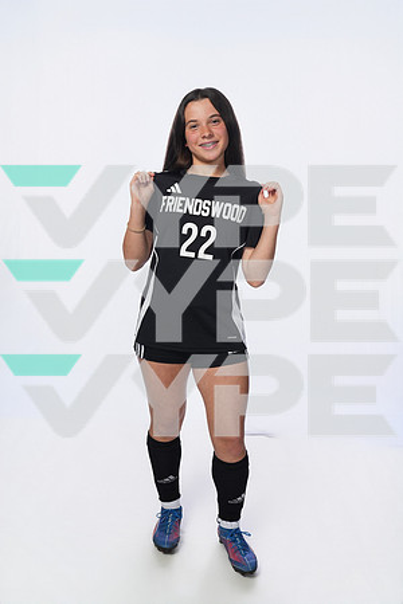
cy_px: 302
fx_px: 537
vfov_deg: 58.7
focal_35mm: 32
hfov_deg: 41.1
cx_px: 202
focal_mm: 32
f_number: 8
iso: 800
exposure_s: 1/250
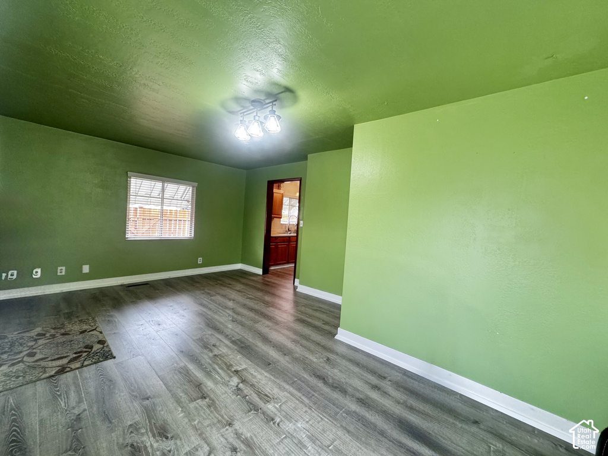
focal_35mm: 14
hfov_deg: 102.1
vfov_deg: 85.7
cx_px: 304
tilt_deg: -1.4
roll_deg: -4.0
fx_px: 246
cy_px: 228
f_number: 2.2
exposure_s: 1/120
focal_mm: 2.22
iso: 250
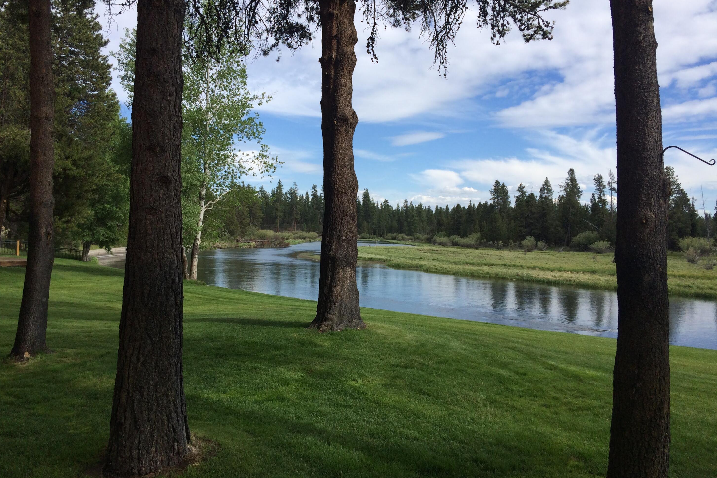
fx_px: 617
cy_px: 227
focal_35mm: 31
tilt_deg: +0.0
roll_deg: -0.4
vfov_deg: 42.3
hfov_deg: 60.3
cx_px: 350
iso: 32
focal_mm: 4.15
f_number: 2.2
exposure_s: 1/2415
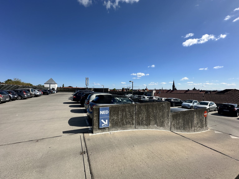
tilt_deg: +0.5
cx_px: 120
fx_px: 97
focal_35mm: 14
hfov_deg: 102.1
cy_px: 90
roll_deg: -0.6
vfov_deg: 85.7
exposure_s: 1/2618
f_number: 2.2
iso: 50
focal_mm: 2.22
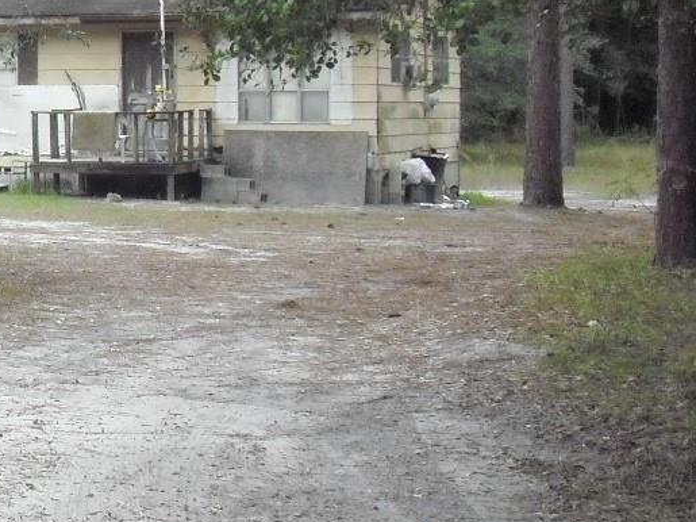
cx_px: -232
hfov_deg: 15.8
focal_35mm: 118
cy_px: 116
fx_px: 2372
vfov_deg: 12.5
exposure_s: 1/100
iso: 200
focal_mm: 6.2
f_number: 2.8
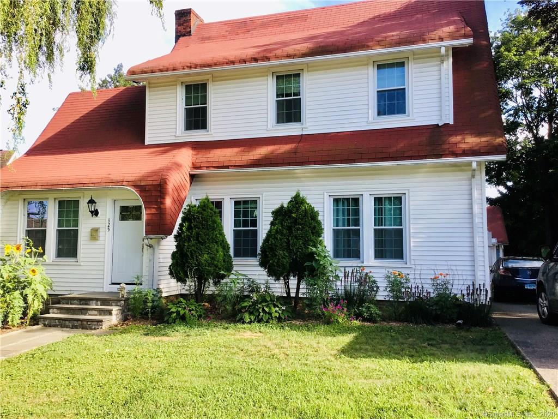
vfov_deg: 45.4
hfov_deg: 58.4
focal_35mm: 31
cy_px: 210
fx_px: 500
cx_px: 279
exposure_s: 1/225
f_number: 2.4
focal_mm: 3.3
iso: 25
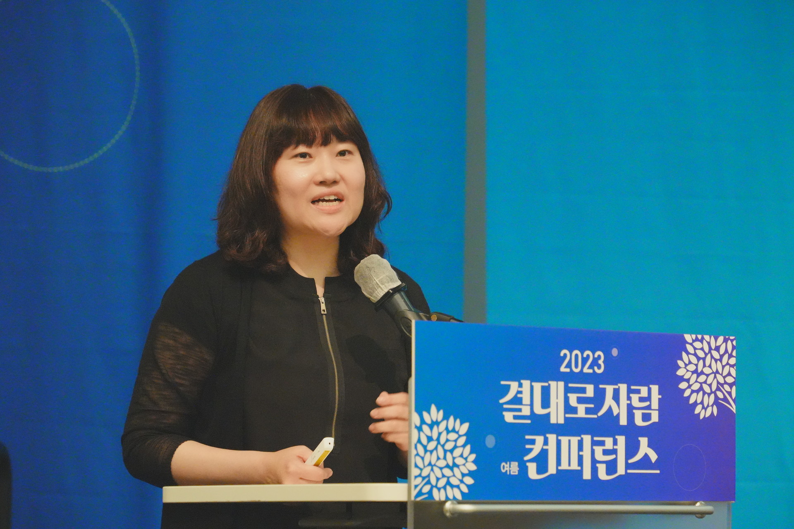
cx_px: 397
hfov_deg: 14.2
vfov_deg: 9.5
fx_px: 3198
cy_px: 264
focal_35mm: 145
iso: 12800
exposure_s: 1/250
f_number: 7.1
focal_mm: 145
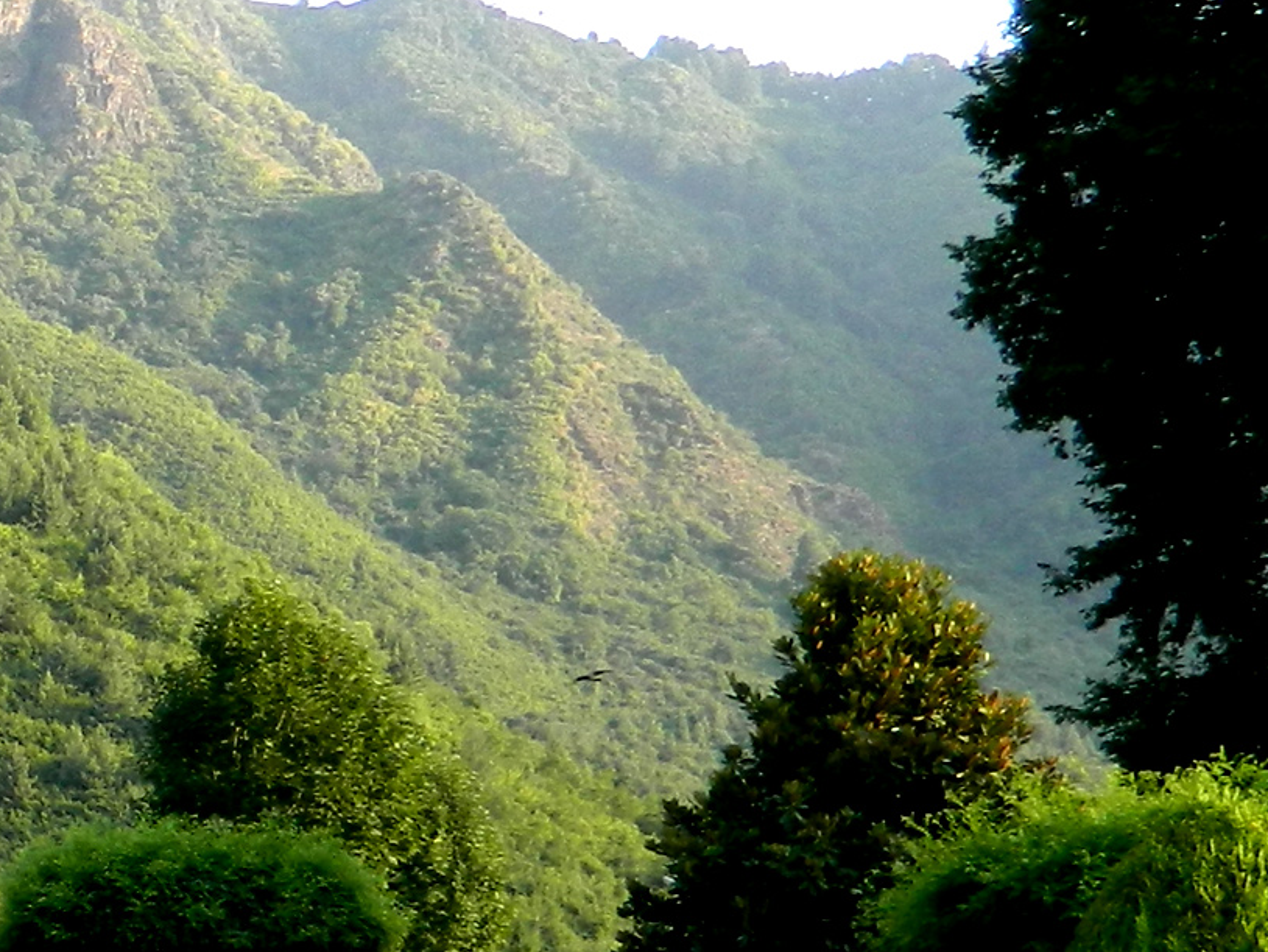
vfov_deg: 13.9
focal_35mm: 104
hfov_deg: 16.7
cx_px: -779
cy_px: 1063
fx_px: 3811
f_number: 3.2
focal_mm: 5.1
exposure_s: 1/100
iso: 80
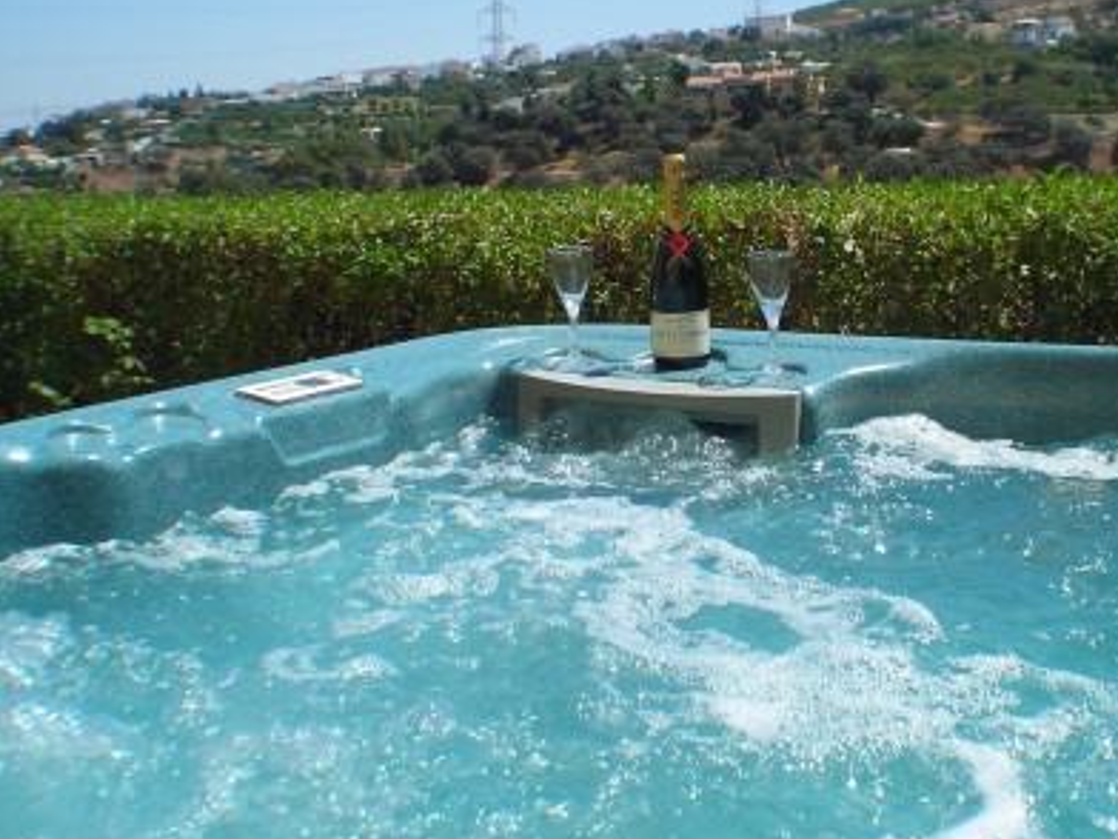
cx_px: 727
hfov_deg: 31.0
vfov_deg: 23.5
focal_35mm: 62
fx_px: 2002
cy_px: 257
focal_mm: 6.3
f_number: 6.4
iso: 50
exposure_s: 1/207
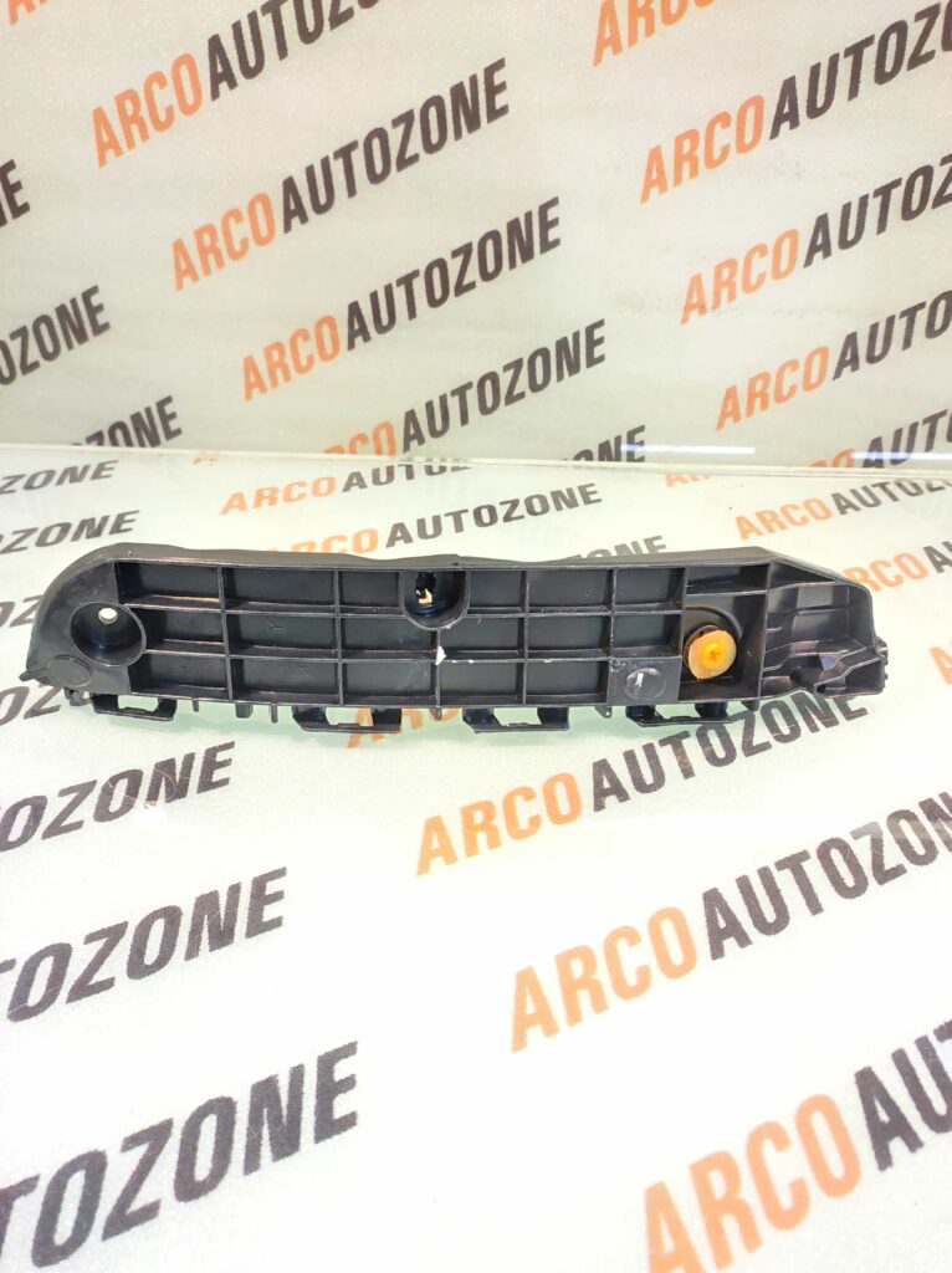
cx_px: 476
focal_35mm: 17
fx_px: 624
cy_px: 636
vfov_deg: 91.1
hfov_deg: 74.6
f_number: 1.79
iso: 1918
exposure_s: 1/20
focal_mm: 4.74
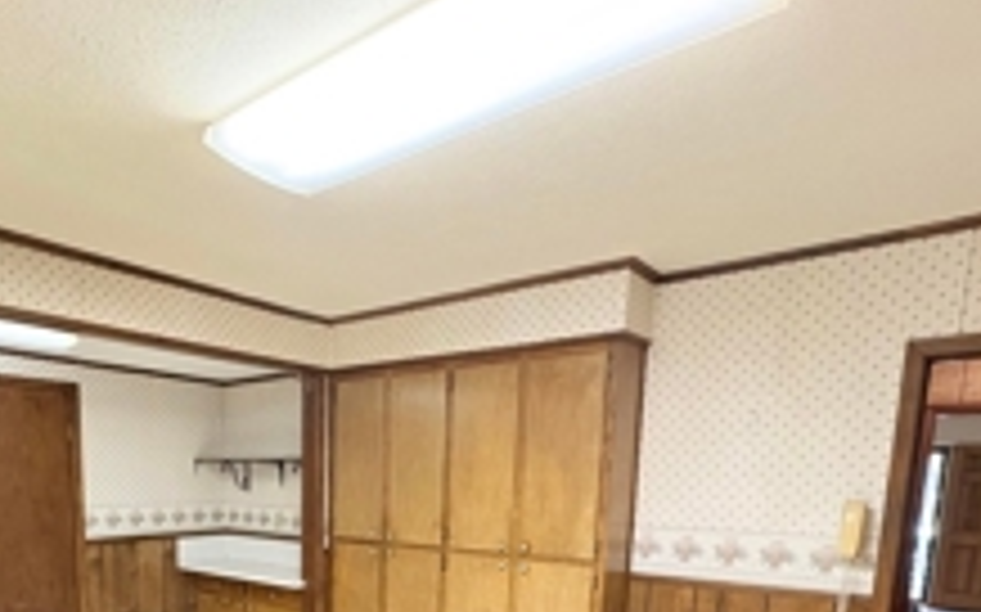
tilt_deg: -7.8
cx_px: 335
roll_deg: +0.5
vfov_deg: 43.8
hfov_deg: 70.7
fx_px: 668
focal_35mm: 25
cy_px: 578
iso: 320
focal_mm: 2.22
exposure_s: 1/60
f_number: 2.2
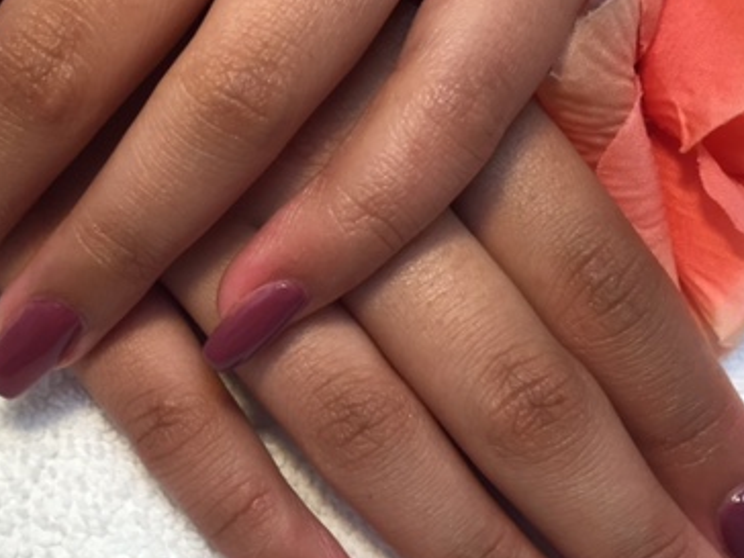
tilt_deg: -70.6
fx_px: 1096
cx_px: 237
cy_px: 335
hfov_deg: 37.0
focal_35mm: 51
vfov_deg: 28.5
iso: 32
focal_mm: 4.15
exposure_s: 1/30
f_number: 2.2
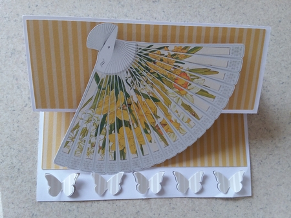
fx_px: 227
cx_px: 146
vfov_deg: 51.3
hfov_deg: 65.4
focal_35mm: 27
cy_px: 109
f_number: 1.9
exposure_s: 1/30
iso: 64
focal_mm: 2.91
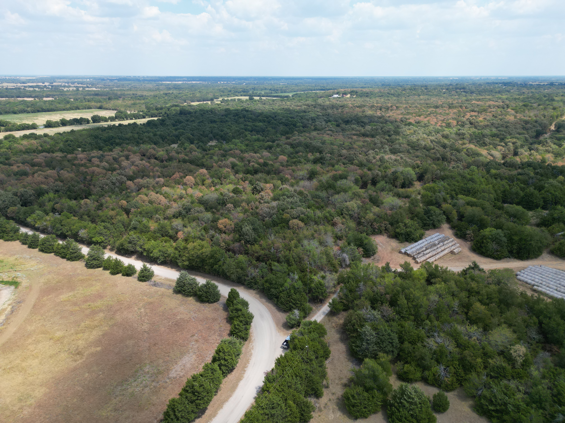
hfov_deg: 71.6
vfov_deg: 56.8
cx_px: 282
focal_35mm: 24
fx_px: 392
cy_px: 212
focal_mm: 6.72
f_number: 1.7
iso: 140
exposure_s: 1/2500
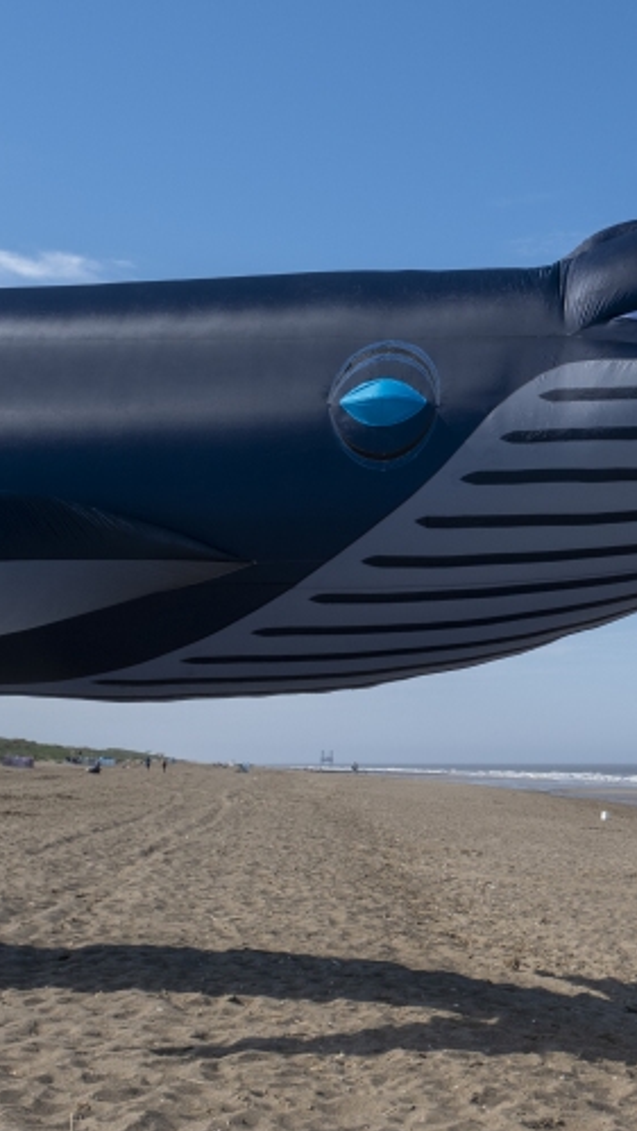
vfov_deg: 39.8
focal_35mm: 52
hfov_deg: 21.2
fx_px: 1560
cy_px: 599
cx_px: 802
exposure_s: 1/1000
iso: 160
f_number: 6.4
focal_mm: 20.6
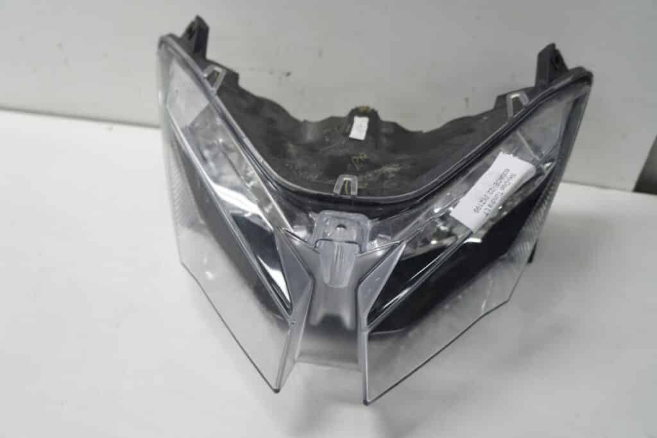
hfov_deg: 64.5
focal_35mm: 28
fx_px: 520
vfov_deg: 45.7
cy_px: 219
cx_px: 328
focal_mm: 19
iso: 160
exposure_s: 1/60
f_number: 3.5
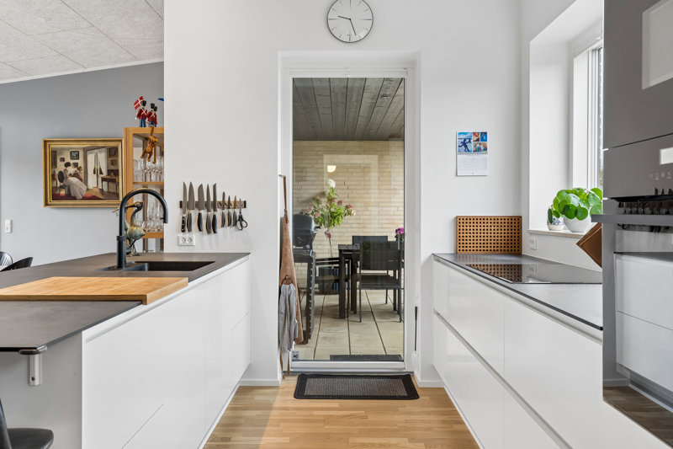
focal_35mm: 29
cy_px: 224
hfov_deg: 63.7
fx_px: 542
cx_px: 336
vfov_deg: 44.9
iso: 200
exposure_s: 1/5
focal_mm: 29
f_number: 8
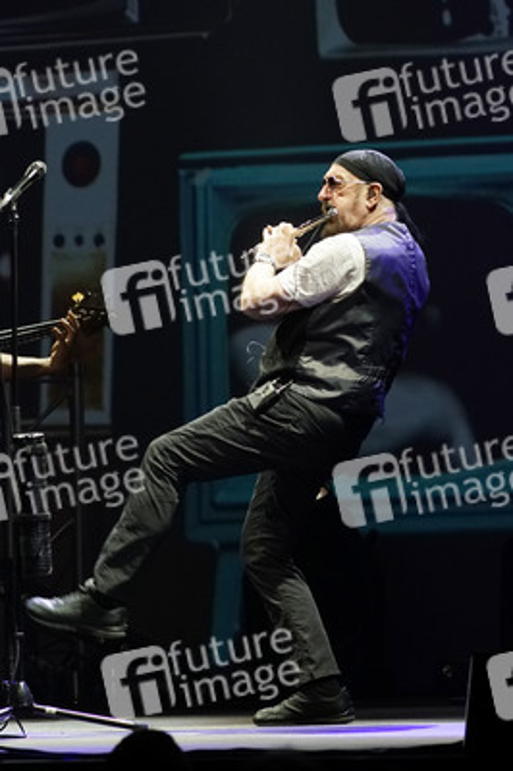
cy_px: 386
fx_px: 4282
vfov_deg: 10.3
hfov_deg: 6.9
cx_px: 256
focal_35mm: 200
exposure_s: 1/400
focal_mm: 200
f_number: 5.6
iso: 1600
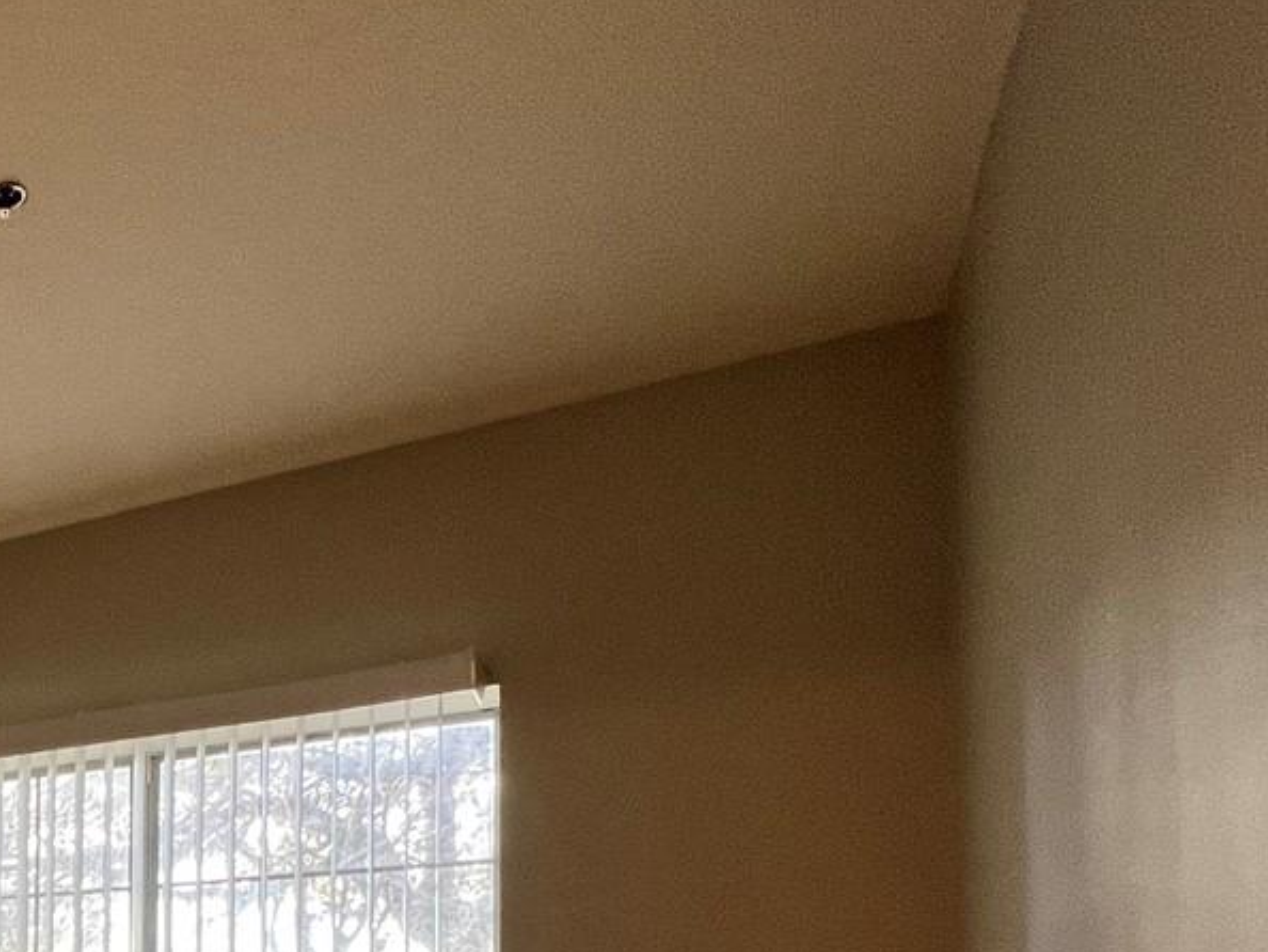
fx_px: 1283
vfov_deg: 34.9
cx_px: -299
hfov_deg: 37.6
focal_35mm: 35
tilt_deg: +1.9
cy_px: 1050
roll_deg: -1.1
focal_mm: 1.57
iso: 125
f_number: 1.8
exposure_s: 1/60
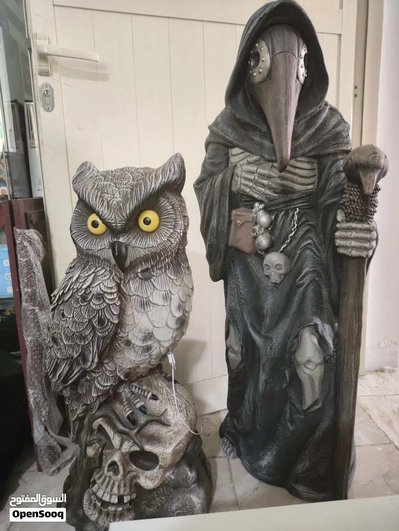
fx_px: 384
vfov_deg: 69.4
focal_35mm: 25
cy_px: 266
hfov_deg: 54.9
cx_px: 200
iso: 1403
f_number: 1.79
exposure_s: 1/25
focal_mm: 4.71
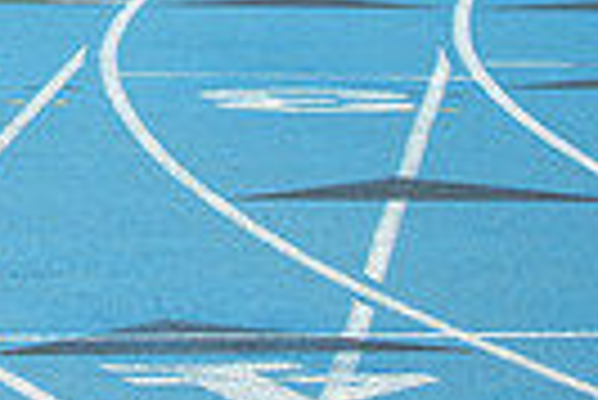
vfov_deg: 3.1
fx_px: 7267
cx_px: -652
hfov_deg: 4.6
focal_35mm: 437
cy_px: -173
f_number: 5.6
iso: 400
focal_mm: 100
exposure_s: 1/3200
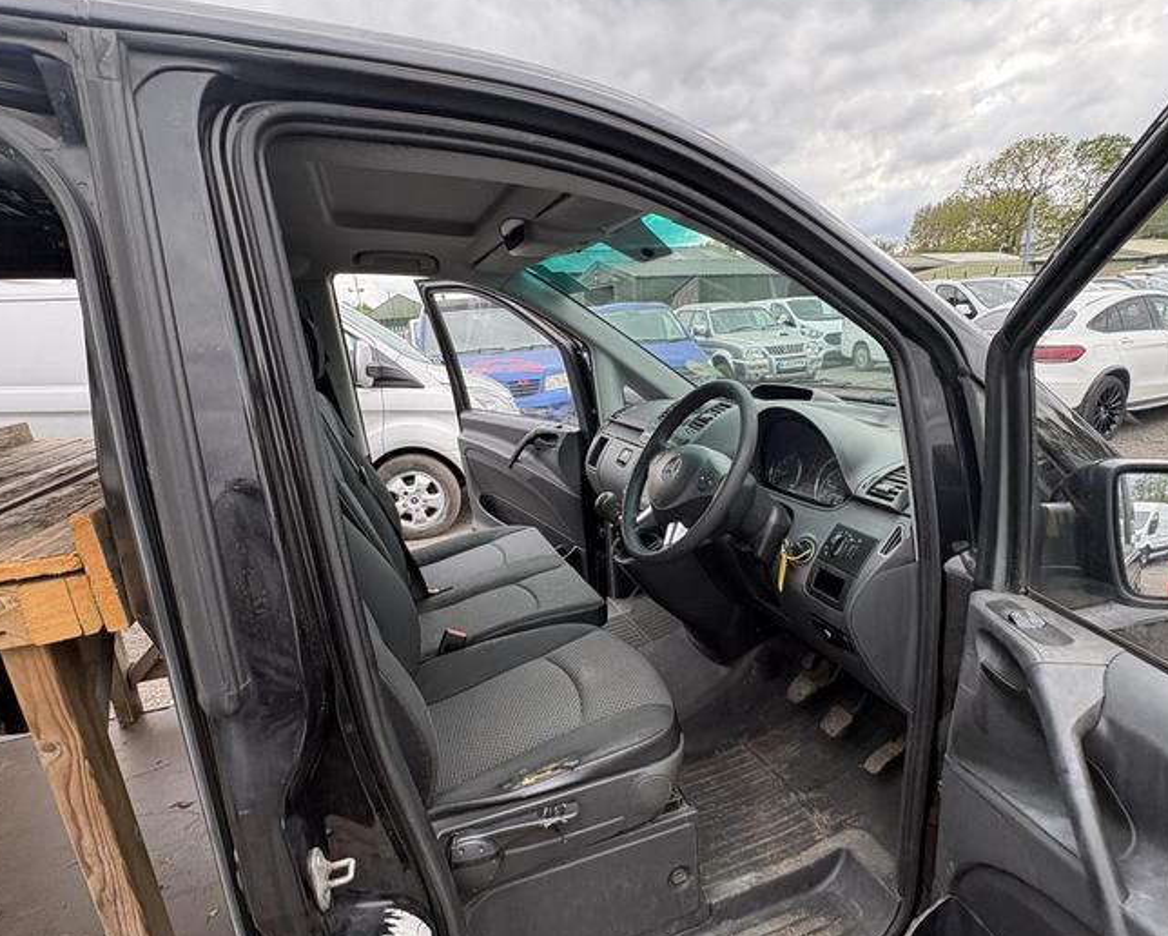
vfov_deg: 70.6
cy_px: 524
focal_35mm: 19
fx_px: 657
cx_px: 640
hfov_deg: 83.0
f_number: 2.2
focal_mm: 2.22
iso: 50
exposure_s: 1/157
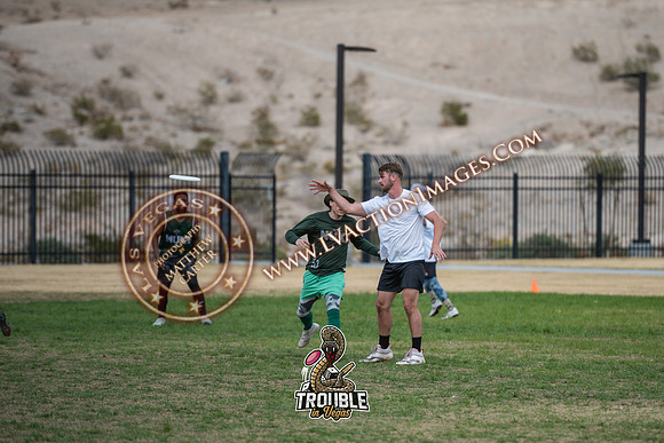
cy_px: 236
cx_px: 408
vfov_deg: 5.6
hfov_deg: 8.3
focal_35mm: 247
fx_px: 4564
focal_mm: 200
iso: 160
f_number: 3.2
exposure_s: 1/3200
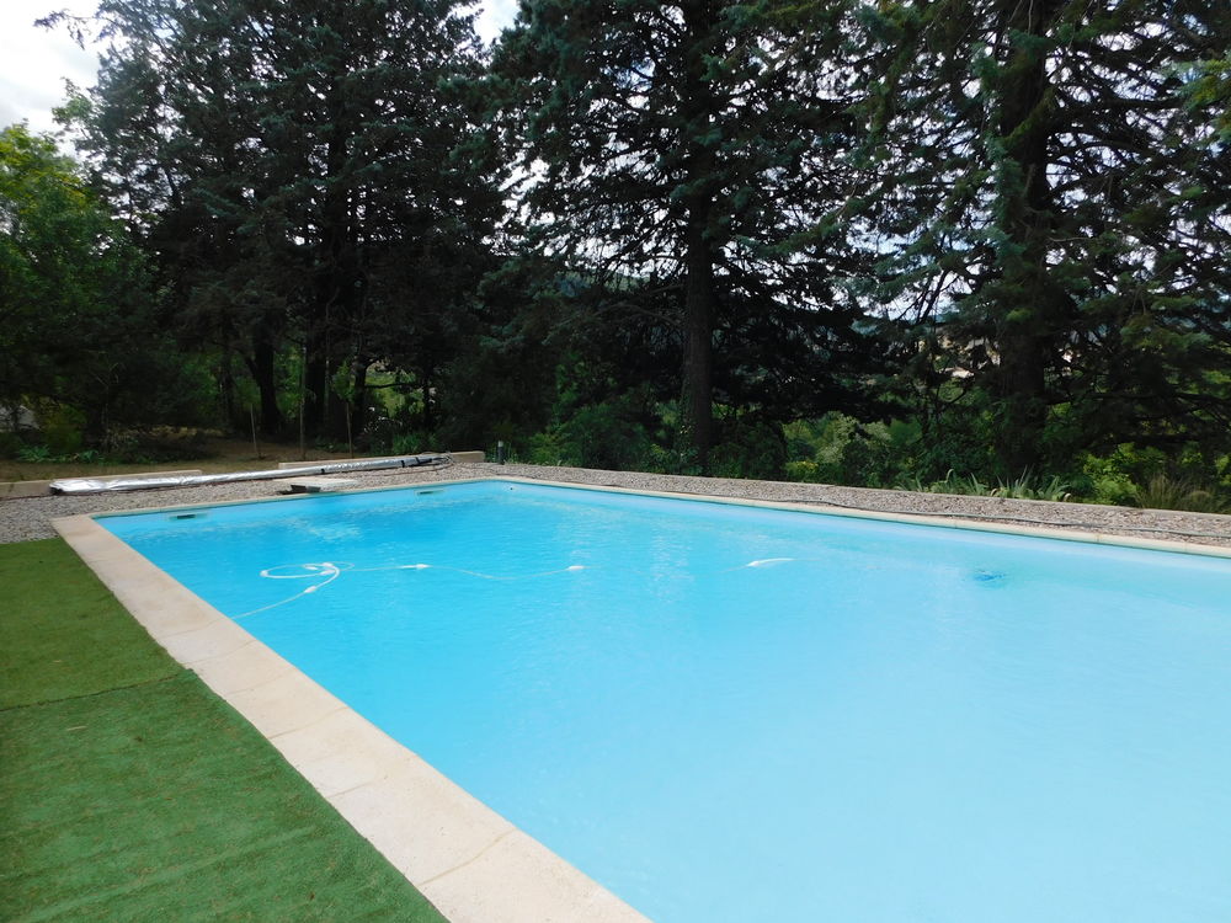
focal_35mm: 23
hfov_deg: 73.9
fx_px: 818
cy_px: 462
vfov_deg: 58.9
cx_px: 616
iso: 125
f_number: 3
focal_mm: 4
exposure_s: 1/1250
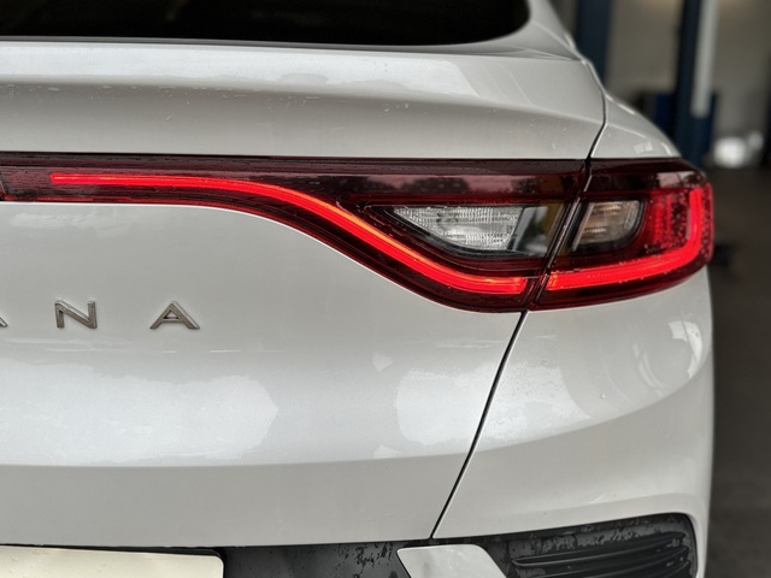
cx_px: 404
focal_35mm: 30
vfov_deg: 46.6
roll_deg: -1.0
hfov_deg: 59.9
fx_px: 668
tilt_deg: -15.6
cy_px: 238
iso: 64
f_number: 1.78
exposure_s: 1/225
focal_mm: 6.86
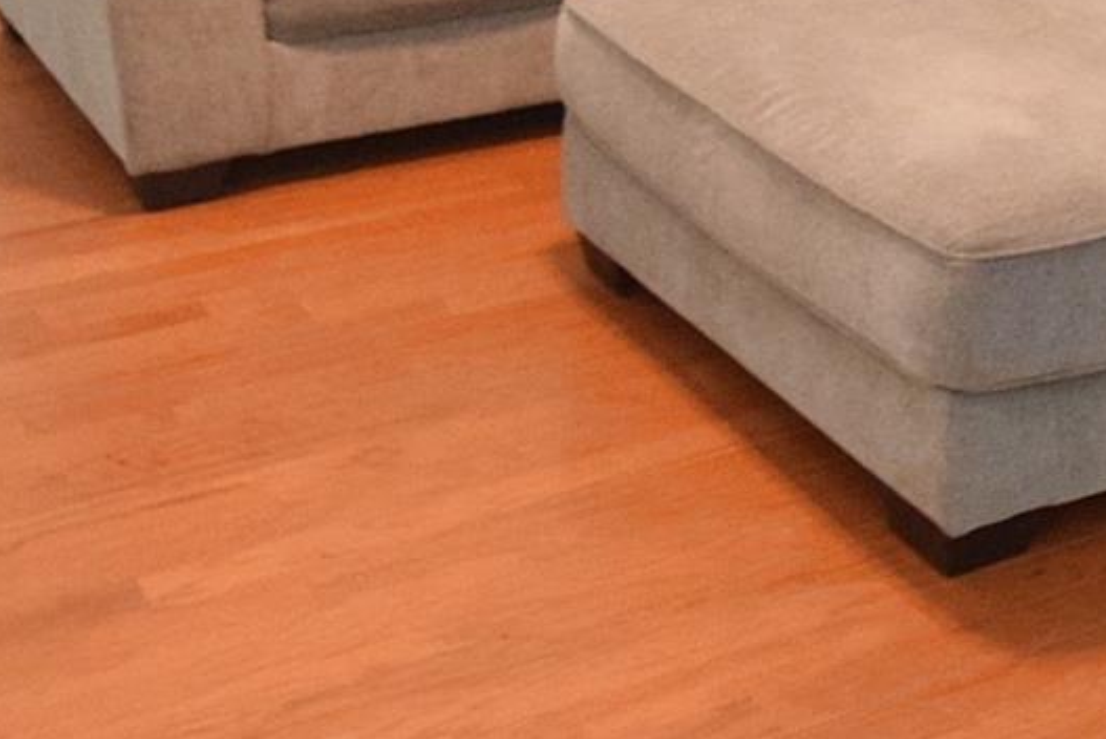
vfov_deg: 17.6
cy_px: -340
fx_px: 2152
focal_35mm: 70
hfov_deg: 28.7
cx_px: 728
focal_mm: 12
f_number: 3.8
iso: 2200
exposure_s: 1/60
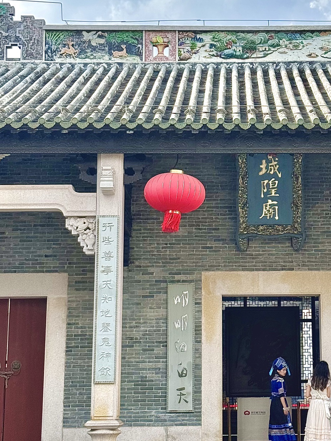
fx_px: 995
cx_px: 251
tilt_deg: +10.2
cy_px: 205
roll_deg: +1.1
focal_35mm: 78
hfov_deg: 18.8
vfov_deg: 25.0
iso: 64
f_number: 1.78
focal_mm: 6.76
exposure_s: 1/3425
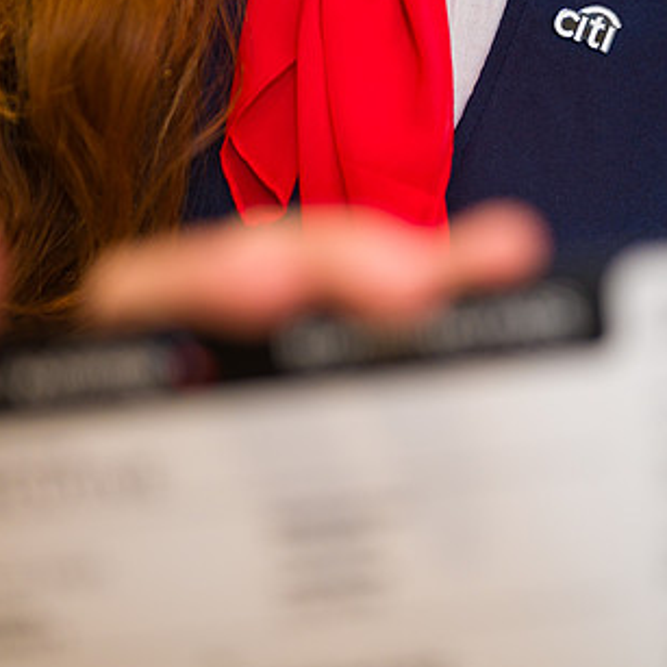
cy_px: 267
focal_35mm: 90
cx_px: 402
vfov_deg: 19.3
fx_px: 1962
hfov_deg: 19.3
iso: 640
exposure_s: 1/200
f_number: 3.2
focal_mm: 56
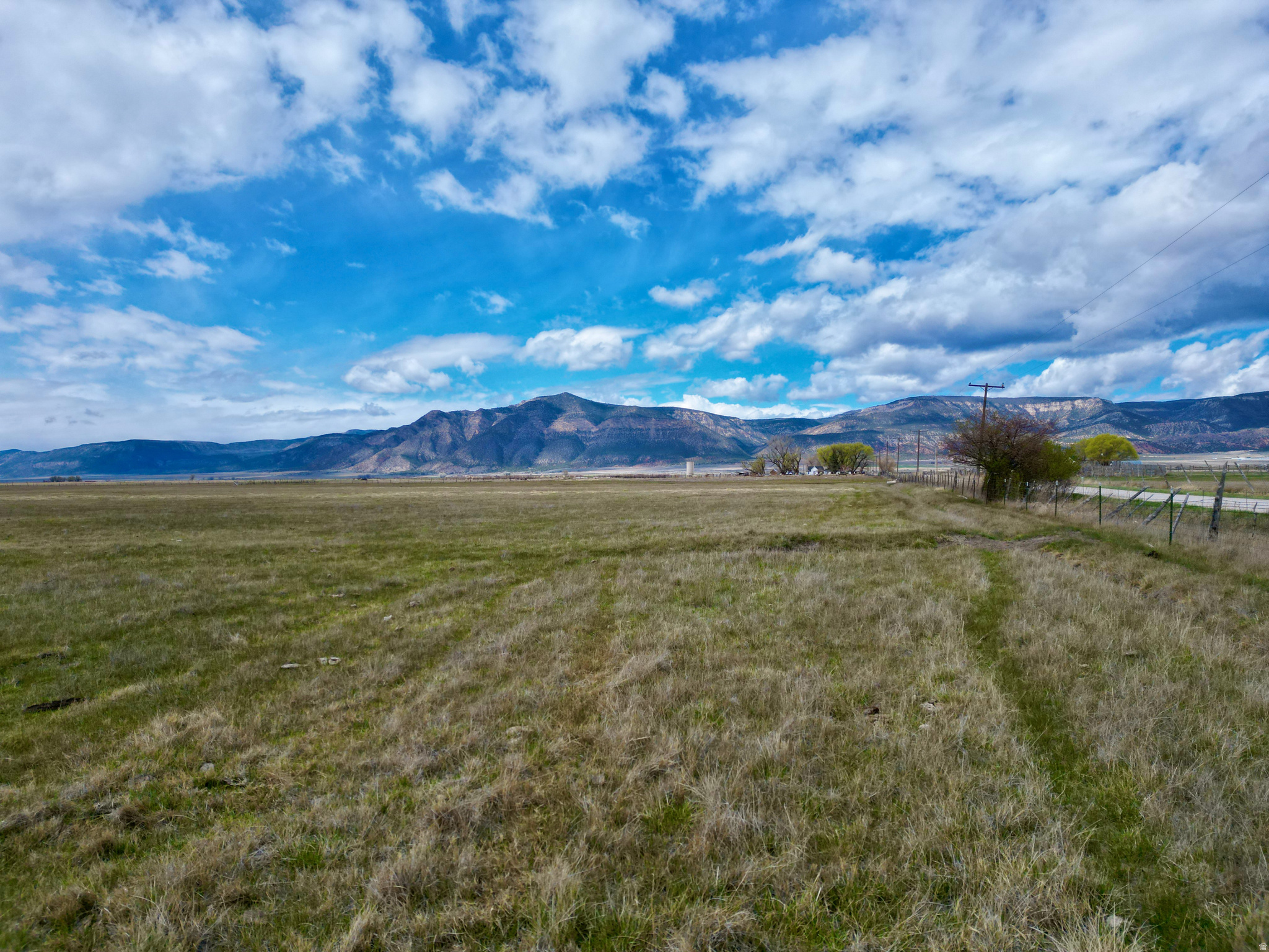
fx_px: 880
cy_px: 476
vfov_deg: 56.8
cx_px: 634
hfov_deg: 71.6
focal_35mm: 24
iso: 130
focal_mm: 6.72
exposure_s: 1/4000
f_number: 1.7
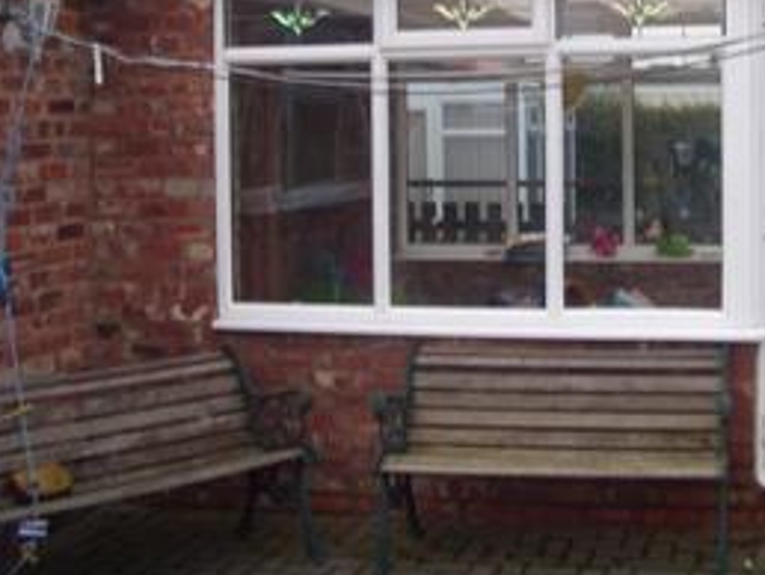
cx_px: 525
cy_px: 148
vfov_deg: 29.9
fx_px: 1062
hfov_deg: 39.0
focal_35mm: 48
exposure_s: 1/30
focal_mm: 6.3
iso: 100
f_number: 3.5
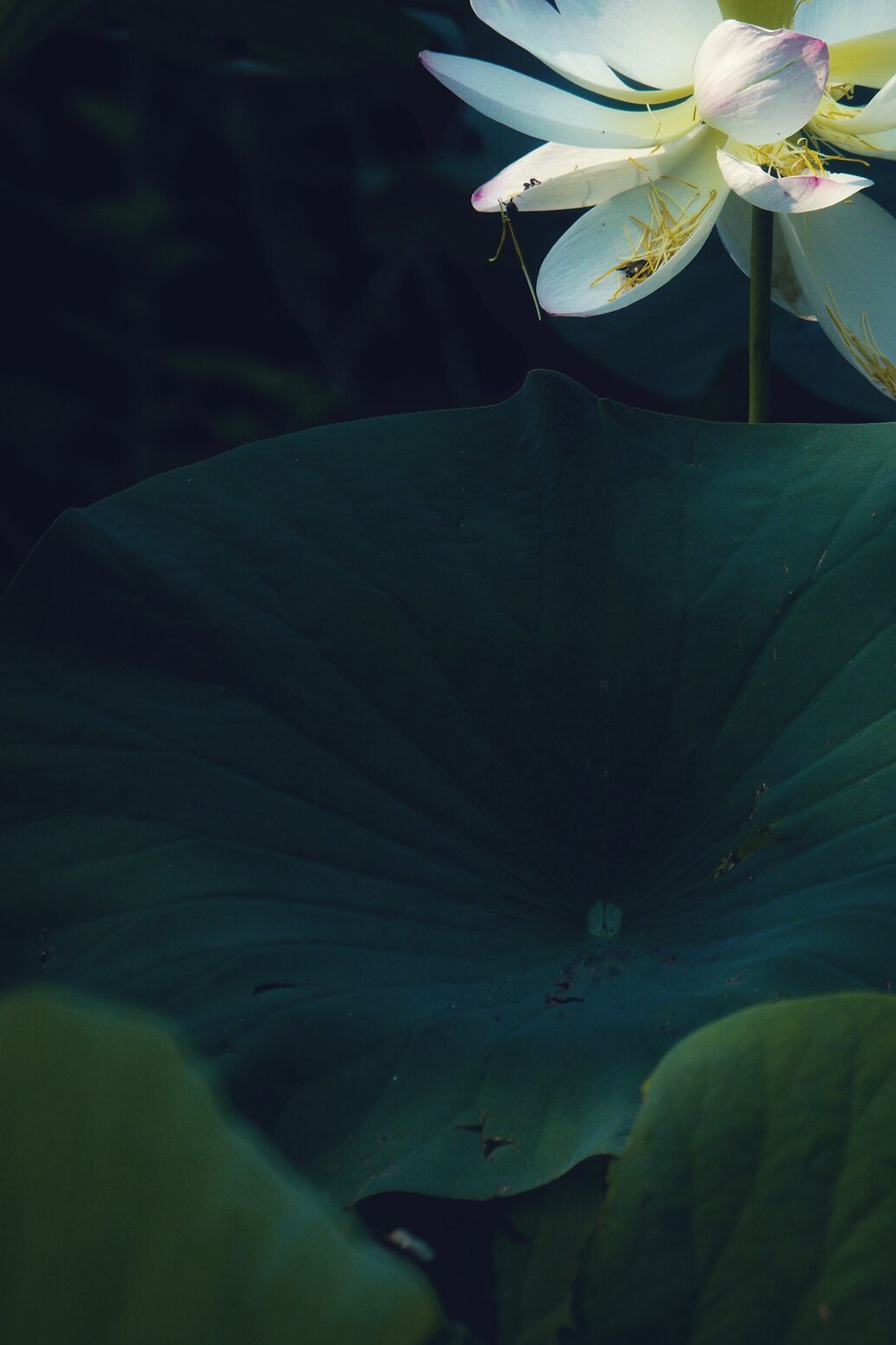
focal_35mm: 1156
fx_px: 43154
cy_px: 485
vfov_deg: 1.8
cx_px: 470
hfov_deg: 1.2
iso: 800
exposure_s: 1/640
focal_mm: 500
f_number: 7.1
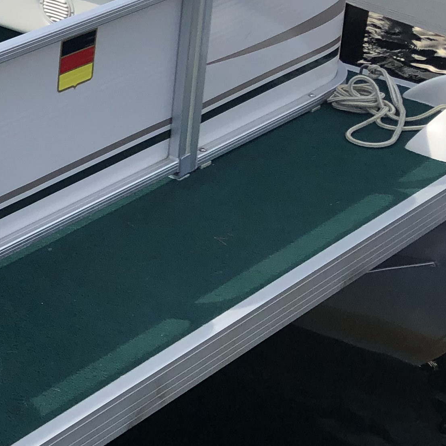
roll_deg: +2.0
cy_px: 51
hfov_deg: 17.0
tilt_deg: -25.6
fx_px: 1312
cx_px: -263
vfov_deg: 19.0
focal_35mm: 90
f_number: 1.8
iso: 20
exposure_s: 1/1412
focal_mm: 3.99
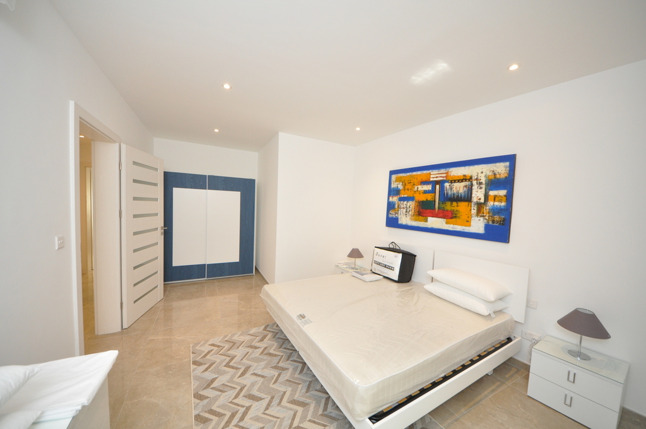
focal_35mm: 12
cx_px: 323
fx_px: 215
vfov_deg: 89.8
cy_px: 214
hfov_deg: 112.7
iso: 800
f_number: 4.5
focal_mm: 8
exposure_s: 1/60
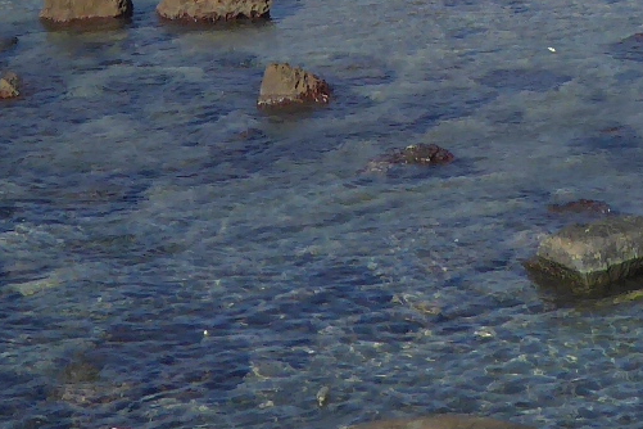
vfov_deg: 8.7
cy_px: -222
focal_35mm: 154
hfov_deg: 13.3
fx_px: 2750
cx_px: 352
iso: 100
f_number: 3.5
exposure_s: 1/1000
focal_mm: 5
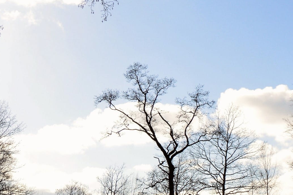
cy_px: 229
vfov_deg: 16.8
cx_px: 388
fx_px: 634
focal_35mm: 78
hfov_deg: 22.9
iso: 250
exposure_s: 1/500
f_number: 11
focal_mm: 18
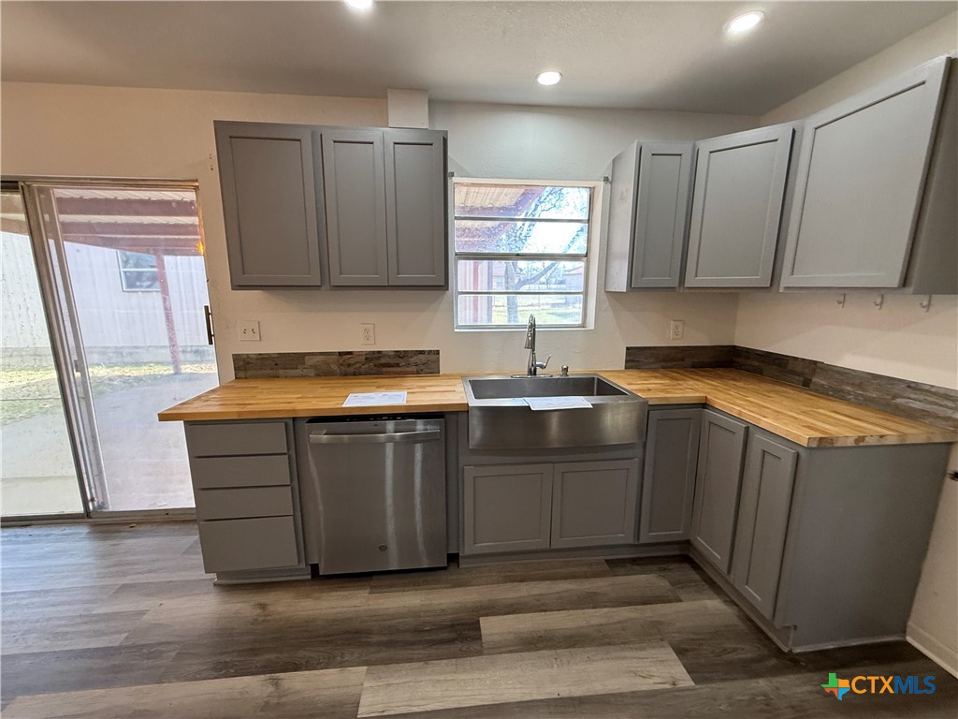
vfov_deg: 85.7
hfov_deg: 102.1
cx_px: 479
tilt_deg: -7.3
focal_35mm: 14
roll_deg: +1.1
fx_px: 387
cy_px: 360
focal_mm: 2.22
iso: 250
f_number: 2.2
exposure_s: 1/120
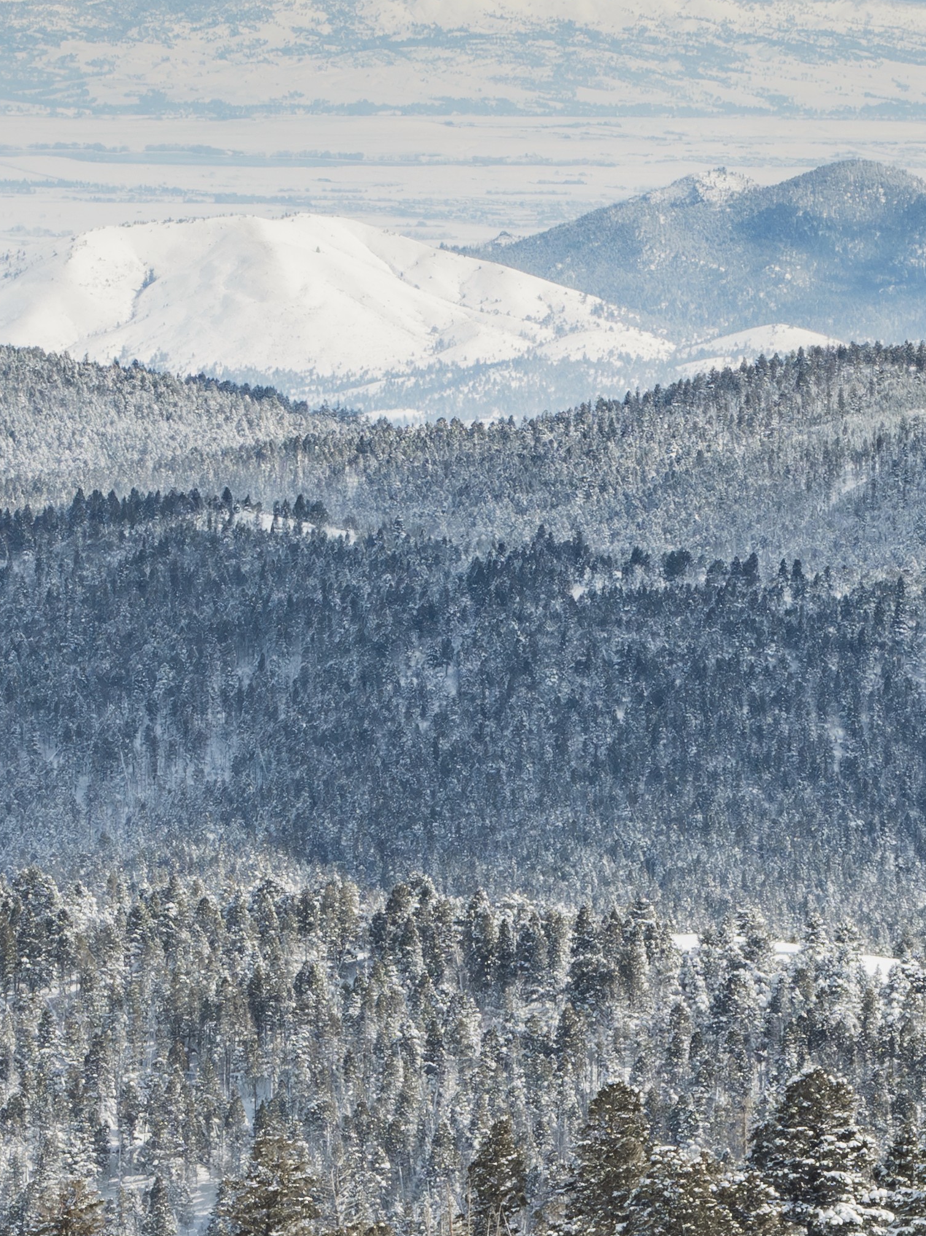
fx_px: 12131
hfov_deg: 4.4
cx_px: 870
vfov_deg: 5.8
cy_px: 1006
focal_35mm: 340
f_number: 11
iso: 200
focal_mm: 66
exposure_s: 1/320
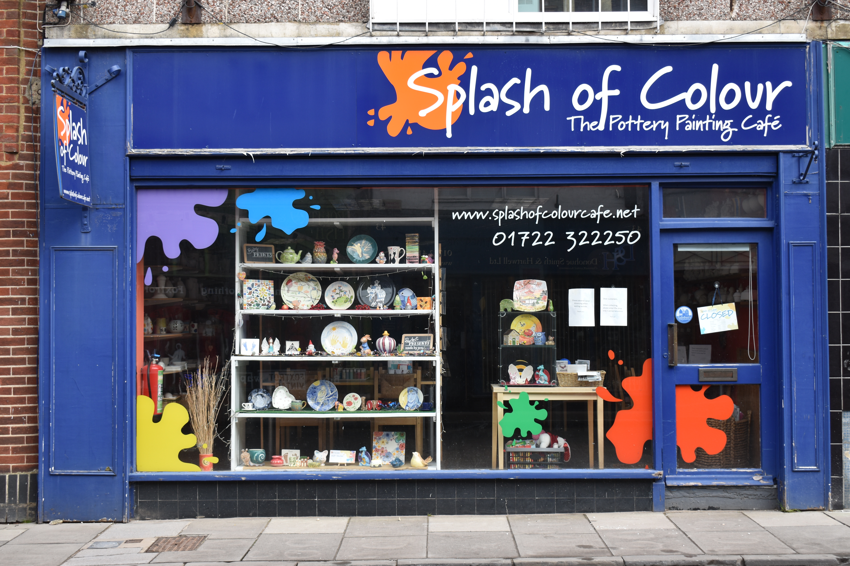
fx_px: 1204
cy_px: 283
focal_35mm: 51
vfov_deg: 26.5
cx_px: 425
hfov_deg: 38.9
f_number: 5.6
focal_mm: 34
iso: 200
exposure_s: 1/250
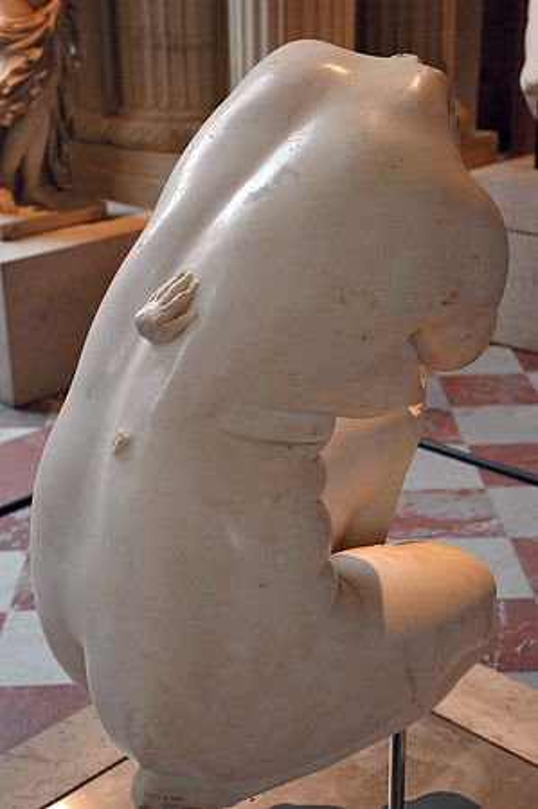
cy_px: 404
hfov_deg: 23.7
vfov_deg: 35.1
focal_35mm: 57
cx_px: 269
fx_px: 1281
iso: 400
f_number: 4.2
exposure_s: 1/30
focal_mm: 38
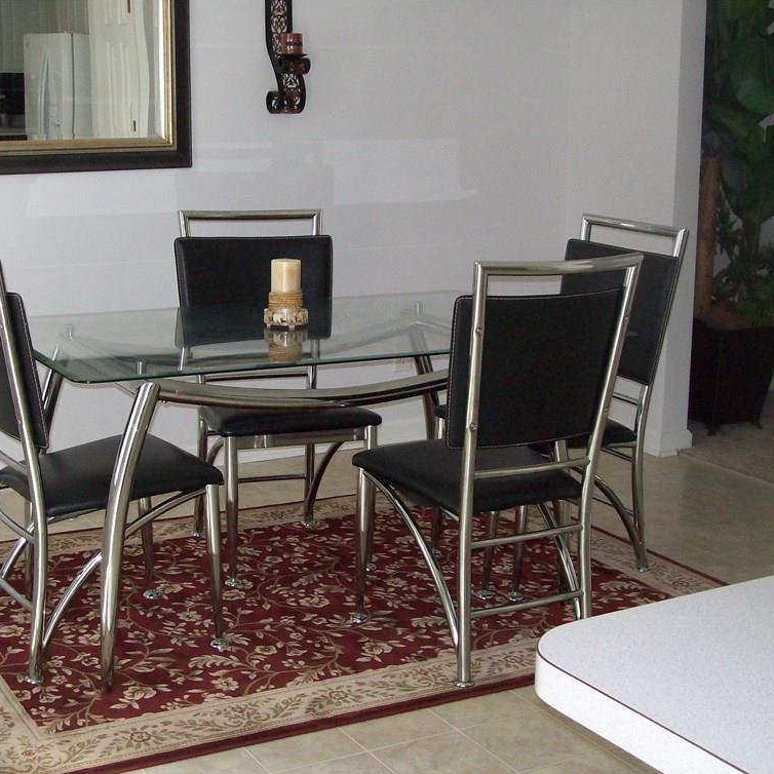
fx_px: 1366
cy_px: 390
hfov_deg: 31.6
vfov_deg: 31.6
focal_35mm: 54
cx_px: 335
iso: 200
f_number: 3
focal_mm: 7.6
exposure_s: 1/73.6
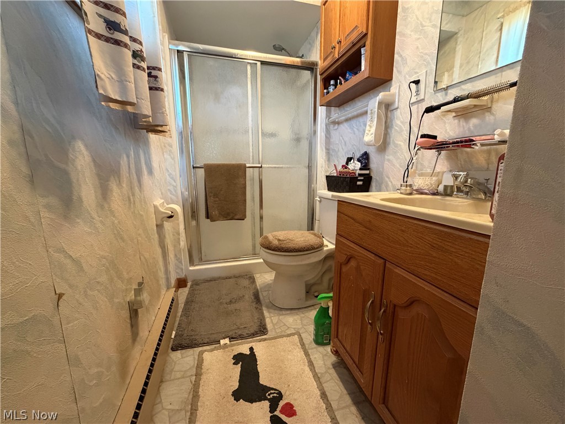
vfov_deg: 85.7
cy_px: 212
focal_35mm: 14
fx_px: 229
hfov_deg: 102.1
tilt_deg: -11.0
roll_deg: +0.5
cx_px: 282
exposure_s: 1/60
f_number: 2.2
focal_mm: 2.22
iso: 640
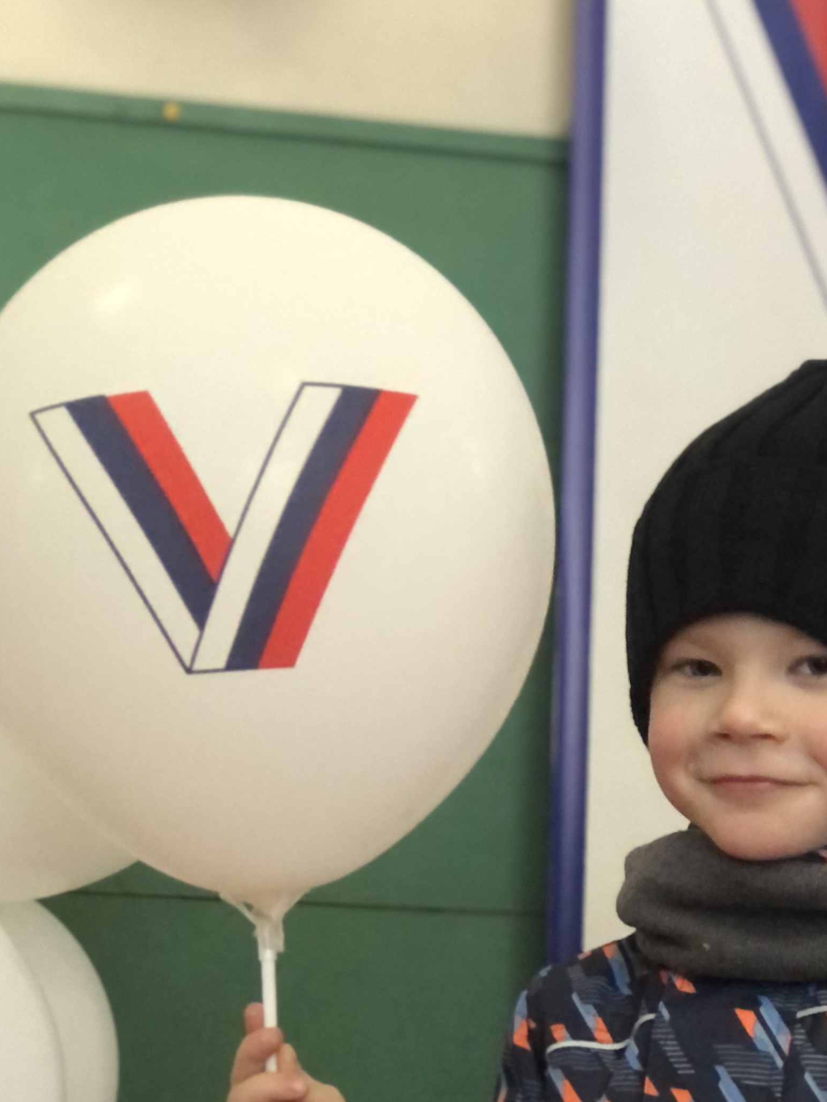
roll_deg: -3.2
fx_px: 3535
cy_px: 918
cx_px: 730
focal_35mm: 111
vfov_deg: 17.5
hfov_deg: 13.2
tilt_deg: -0.3
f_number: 2.8
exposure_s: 1/30
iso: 400
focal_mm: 6.6
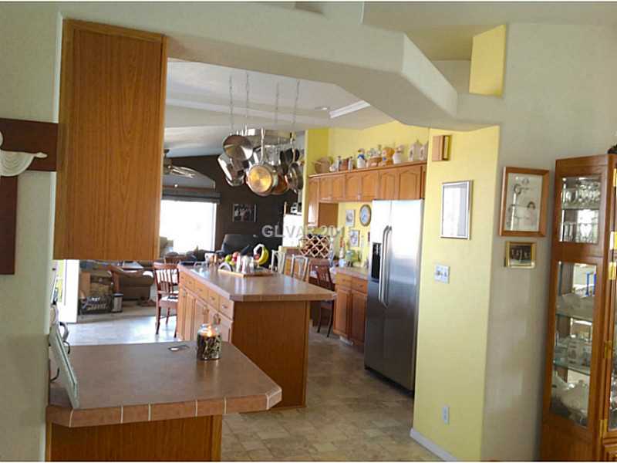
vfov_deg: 40.7
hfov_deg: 52.6
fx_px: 624
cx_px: 308
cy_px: 232
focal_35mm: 35
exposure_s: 1/30
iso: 50
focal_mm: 4.28
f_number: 2.4
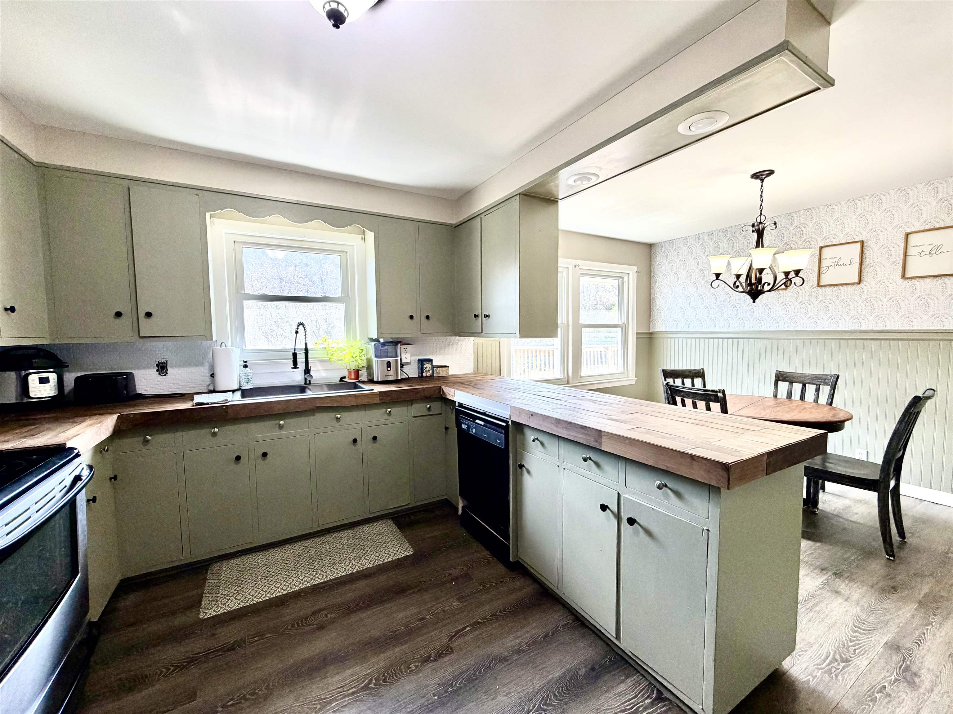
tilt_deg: -3.7
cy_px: 357
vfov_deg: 85.7
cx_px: 476
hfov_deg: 102.1
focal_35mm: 14
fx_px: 385
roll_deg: +0.7
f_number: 2.2
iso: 200
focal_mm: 2.22
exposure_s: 1/120
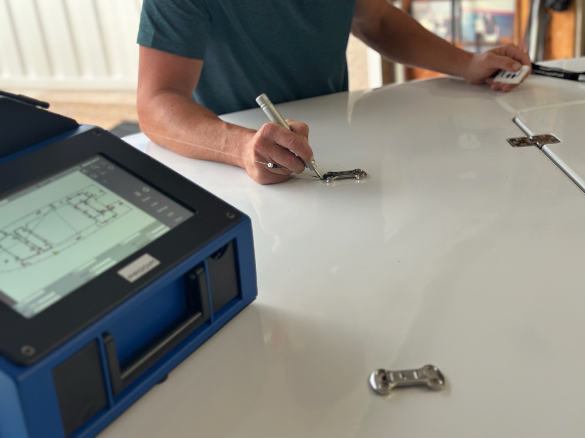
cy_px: 219
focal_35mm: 48
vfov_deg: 30.3
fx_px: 811
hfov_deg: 39.7
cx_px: 292
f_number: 1.78
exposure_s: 1/128
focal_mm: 6.86
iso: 80
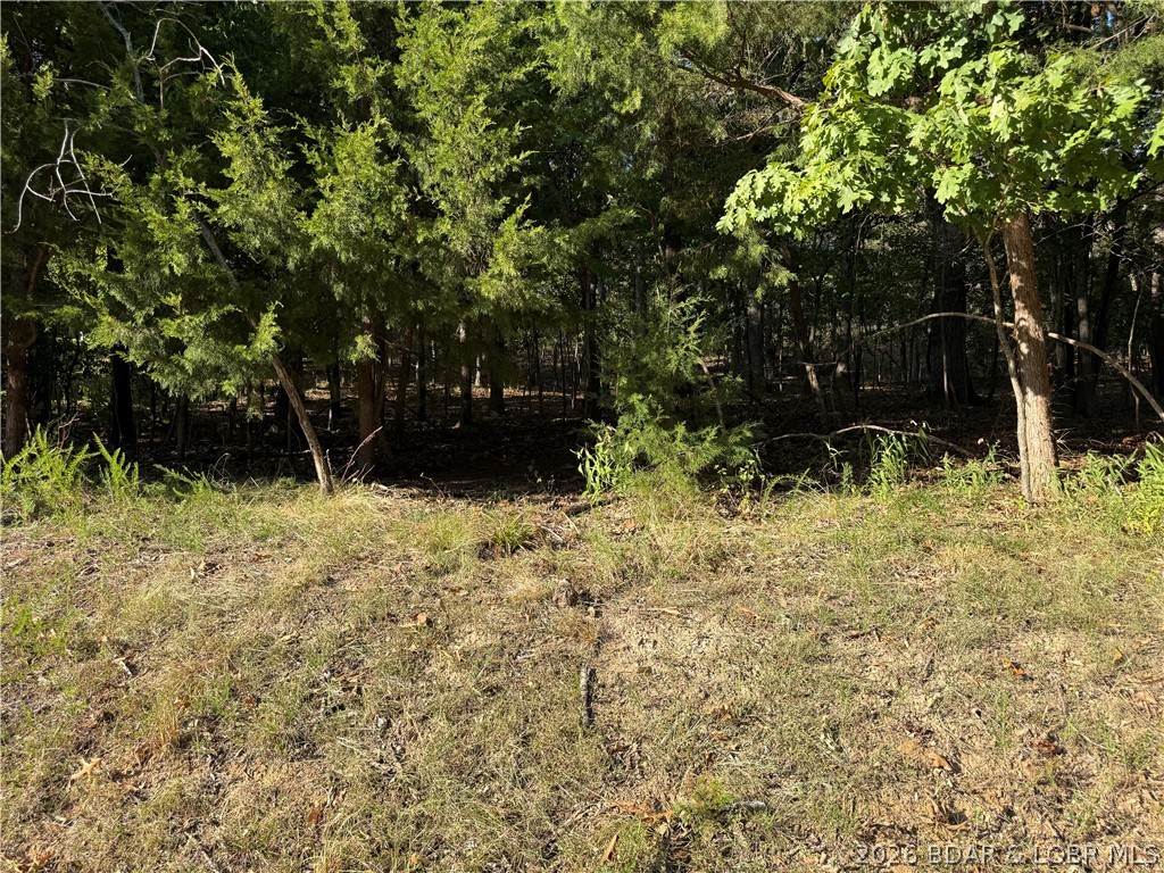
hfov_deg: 71.6
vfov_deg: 56.8
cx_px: 582
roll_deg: +0.4
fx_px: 807
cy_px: 436
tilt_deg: +5.2
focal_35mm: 24
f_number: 1.78
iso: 80
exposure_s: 1/1250
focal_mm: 6.76
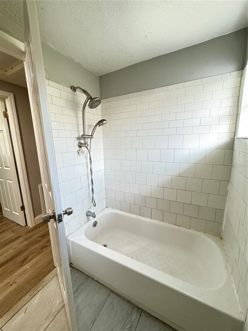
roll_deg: +1.9
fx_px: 134
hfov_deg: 85.7
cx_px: 124
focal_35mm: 14
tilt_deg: -9.6
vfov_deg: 102.1
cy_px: 166
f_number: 2.2
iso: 500
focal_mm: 2.22
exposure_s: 1/60
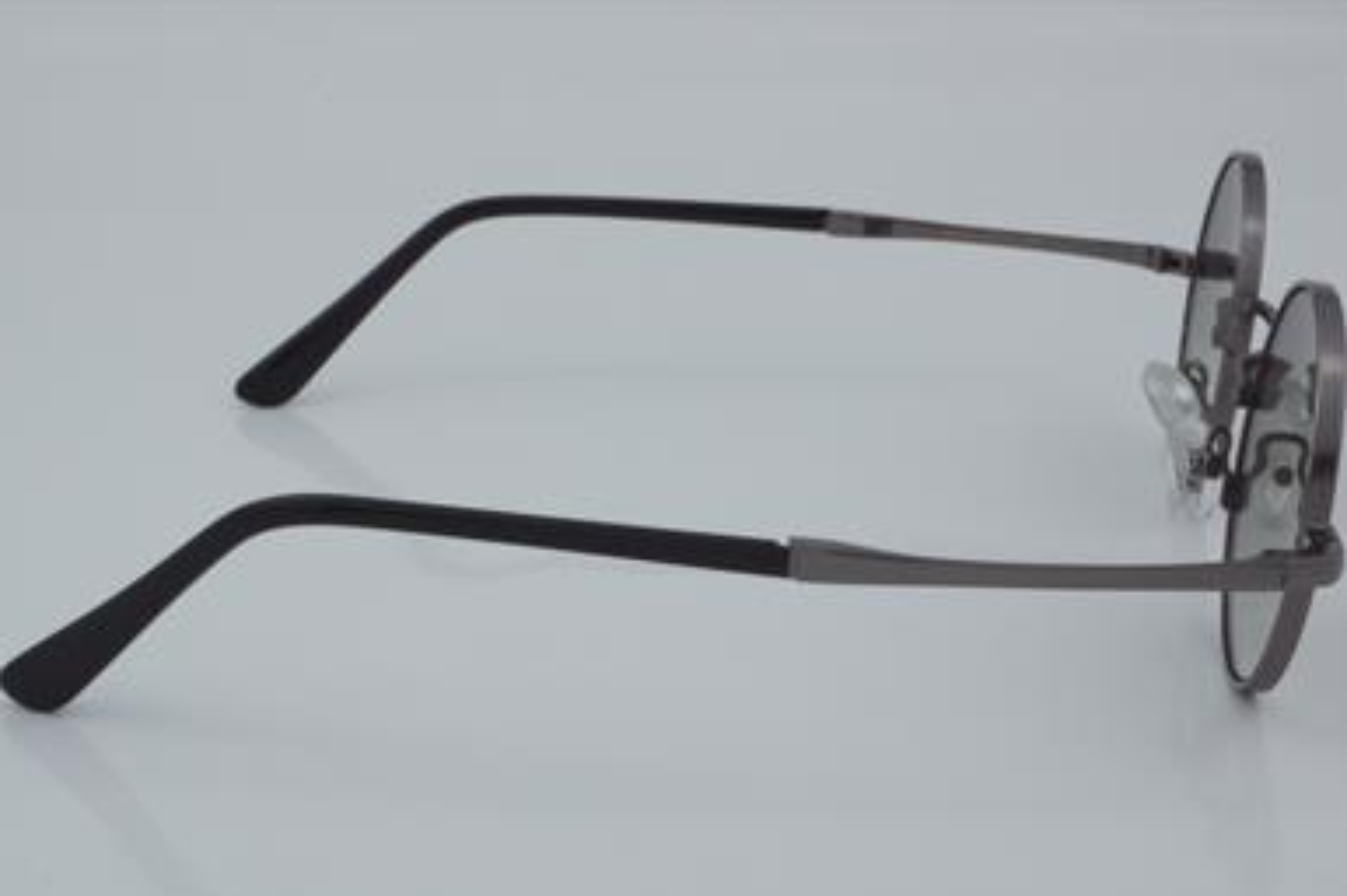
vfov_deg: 17.5
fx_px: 2916
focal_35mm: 78
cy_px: 455
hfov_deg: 26.0
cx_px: 668
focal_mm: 50
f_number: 32
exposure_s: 1/4
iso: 100
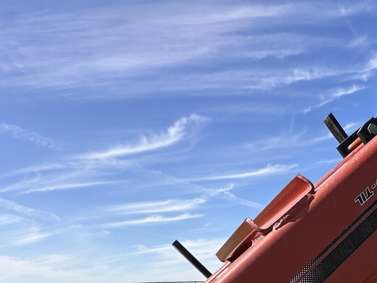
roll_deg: +0.6
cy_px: 326
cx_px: 380
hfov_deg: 43.7
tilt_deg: -4.3
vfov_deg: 33.5
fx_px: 392
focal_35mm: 36
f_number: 2.2
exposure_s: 1/1335
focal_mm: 2.22
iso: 40
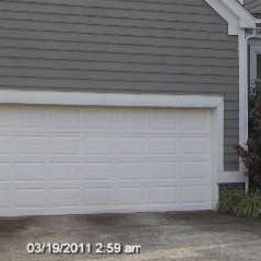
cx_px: 333
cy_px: 41
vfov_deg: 20.6
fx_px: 708
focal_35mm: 83
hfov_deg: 19.4
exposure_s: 1/472
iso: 100
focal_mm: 7.5
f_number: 5.5
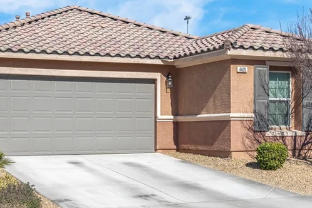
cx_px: 145
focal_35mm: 72
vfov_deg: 18.9
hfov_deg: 28.1
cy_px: 124
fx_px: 624
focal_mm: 35
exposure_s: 1/320
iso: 100
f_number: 9
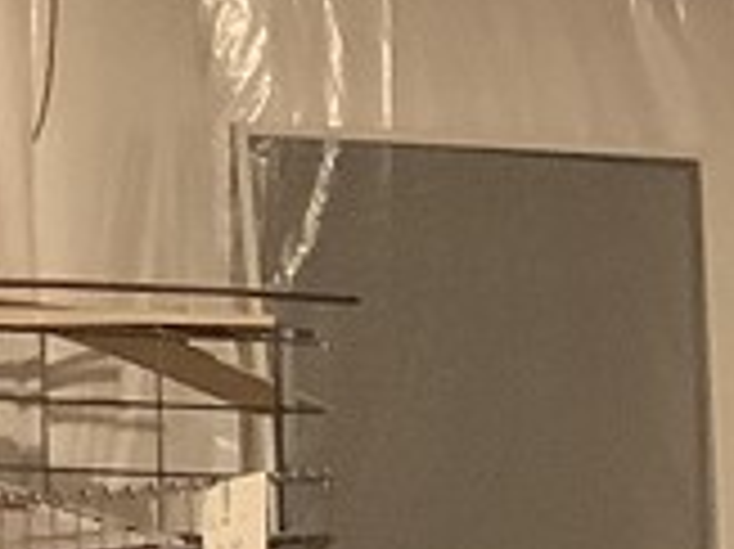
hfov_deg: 9.5
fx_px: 4132
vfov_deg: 7.4
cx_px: 1436
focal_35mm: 195
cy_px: 1048
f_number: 2.4
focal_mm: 3.3
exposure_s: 1/30
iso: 400
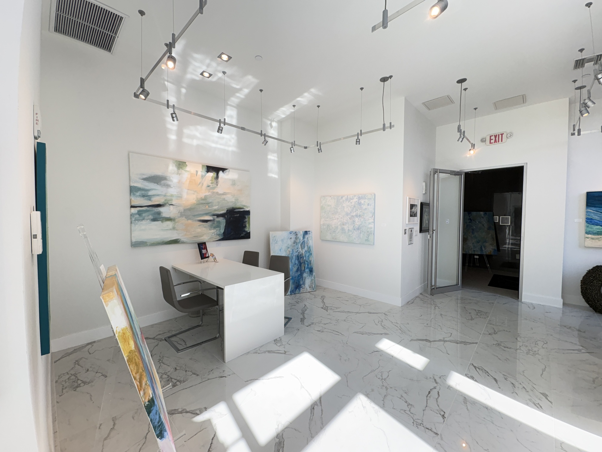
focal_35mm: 14
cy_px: 226
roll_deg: +0.2
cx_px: 301
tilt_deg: -1.7
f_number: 2.2
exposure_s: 1/172
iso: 40
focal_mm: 2.22
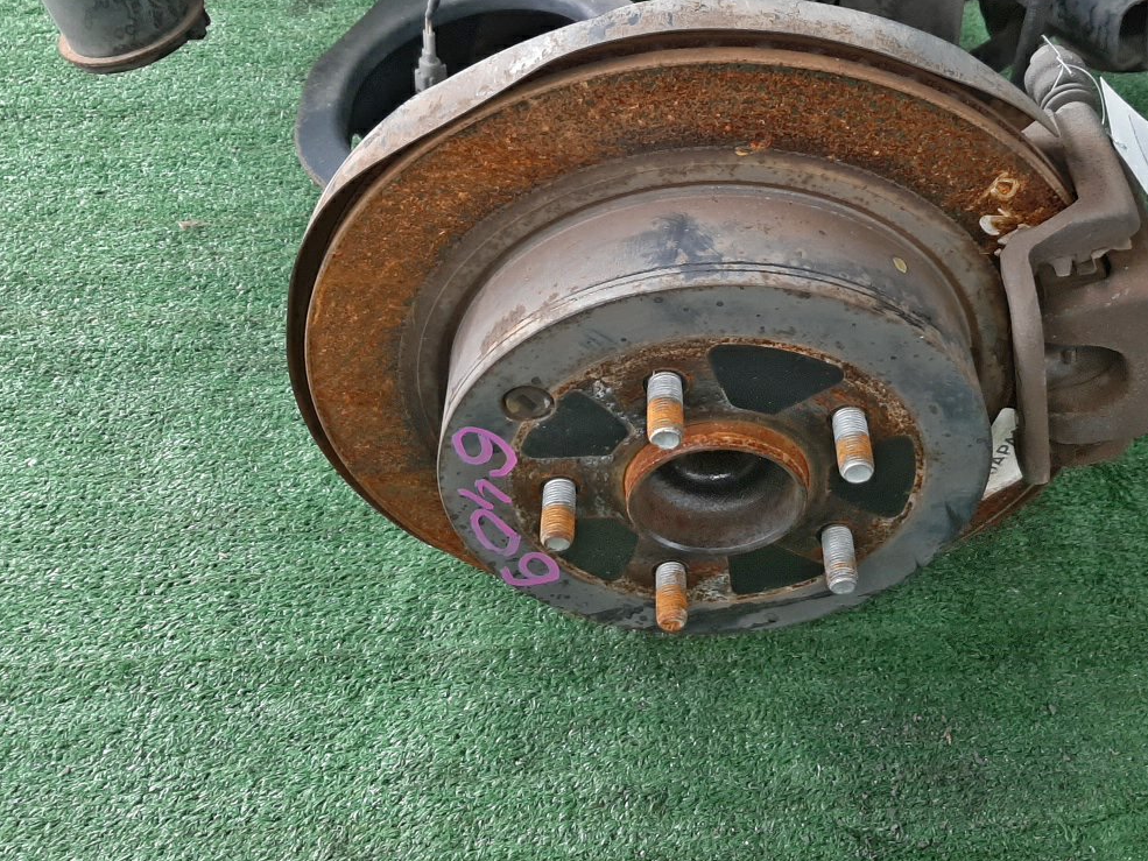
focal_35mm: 38
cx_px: 681
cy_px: 301
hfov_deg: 48.7
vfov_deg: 37.4
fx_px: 1260
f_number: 1.7
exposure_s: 1/50
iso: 122
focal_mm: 3.93
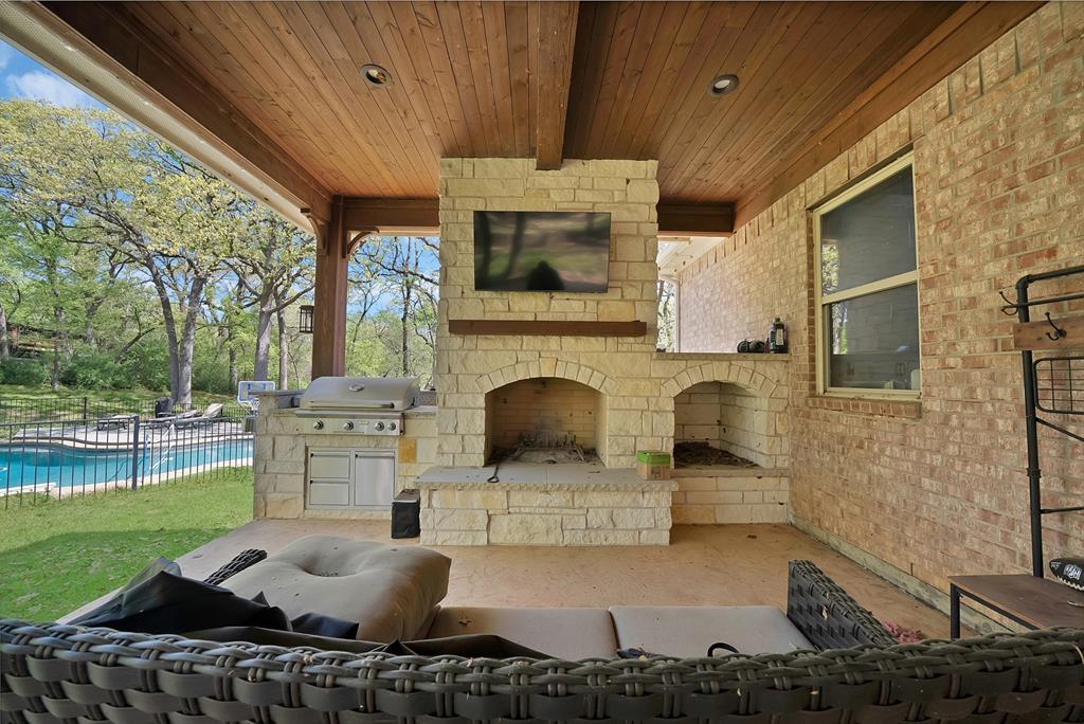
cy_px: 362
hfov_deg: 112.6
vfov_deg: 90.1
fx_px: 362
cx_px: 542
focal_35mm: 12
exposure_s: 1/40
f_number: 9
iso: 640
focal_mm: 12
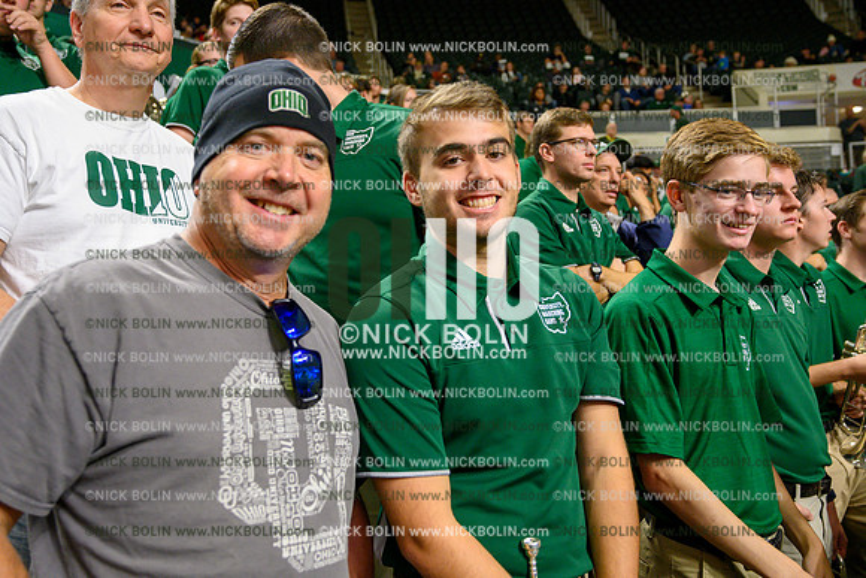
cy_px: 289
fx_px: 794
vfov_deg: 40.0
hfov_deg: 57.2
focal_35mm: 33
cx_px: 433
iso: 3200
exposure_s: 1/200
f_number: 4.5
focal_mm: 33
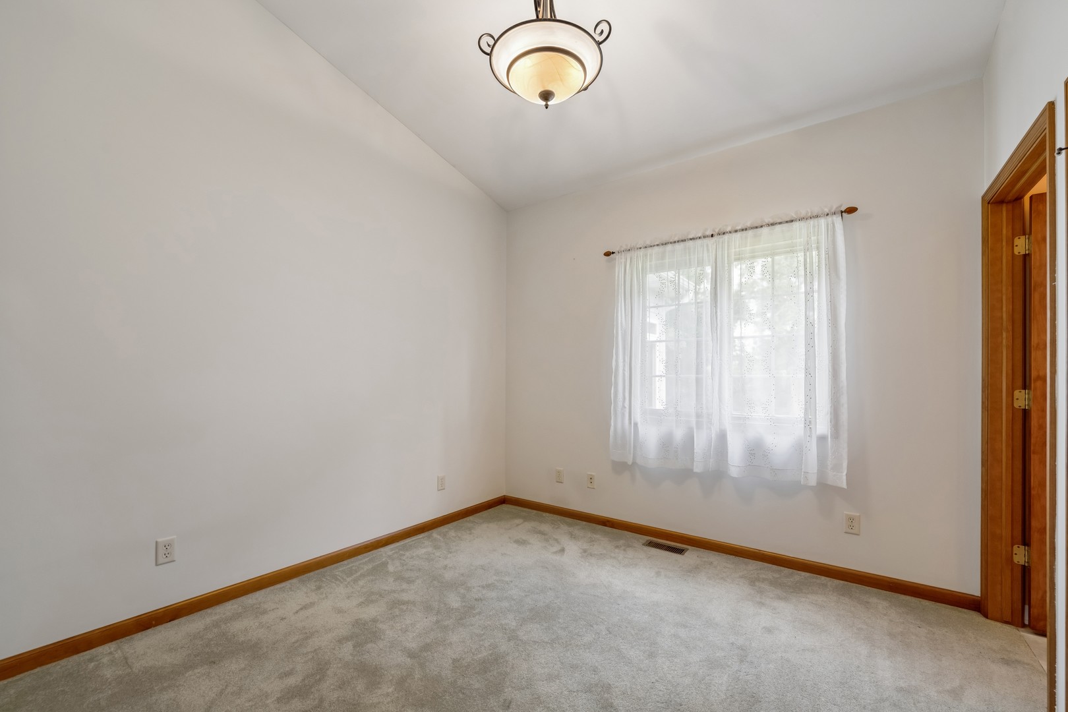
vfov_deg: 81.2
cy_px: 356
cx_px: 534
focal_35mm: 14
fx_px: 415
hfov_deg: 104.3
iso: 200
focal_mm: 14
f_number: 8
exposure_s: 1/15
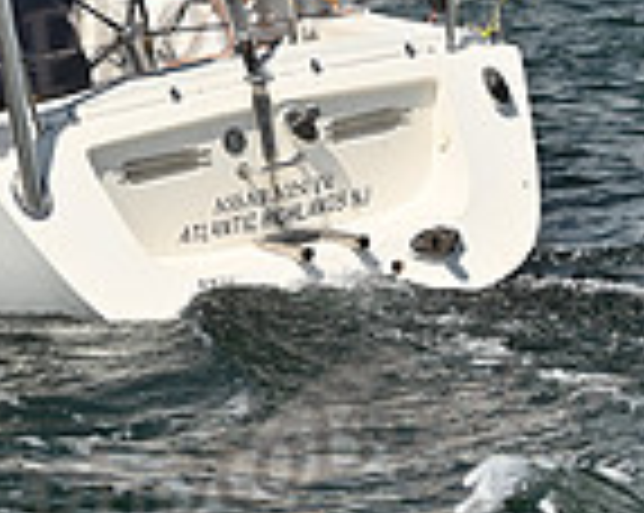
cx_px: -207
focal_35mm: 267
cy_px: -187
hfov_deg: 7.2
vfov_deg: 5.7
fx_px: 5082
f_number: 4
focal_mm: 70
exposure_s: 1/2000
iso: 250
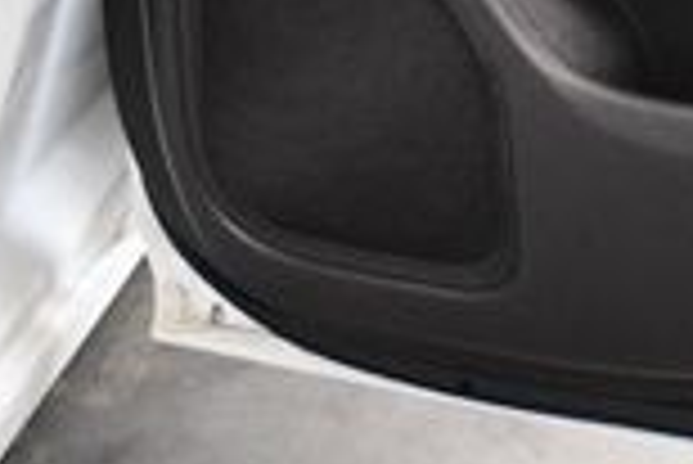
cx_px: 680
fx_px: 2640
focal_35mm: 137
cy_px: -487
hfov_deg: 14.7
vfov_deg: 9.4
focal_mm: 22
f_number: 3.8
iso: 3200
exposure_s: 1/100
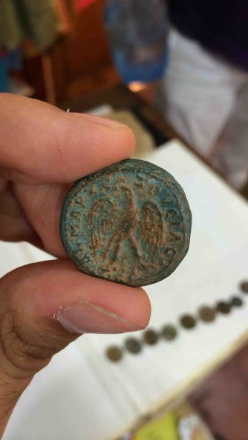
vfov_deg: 59.5
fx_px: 386
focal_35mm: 33
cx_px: 118
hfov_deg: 35.6
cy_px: 220
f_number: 2.2
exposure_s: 1/30
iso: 64
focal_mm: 4.12
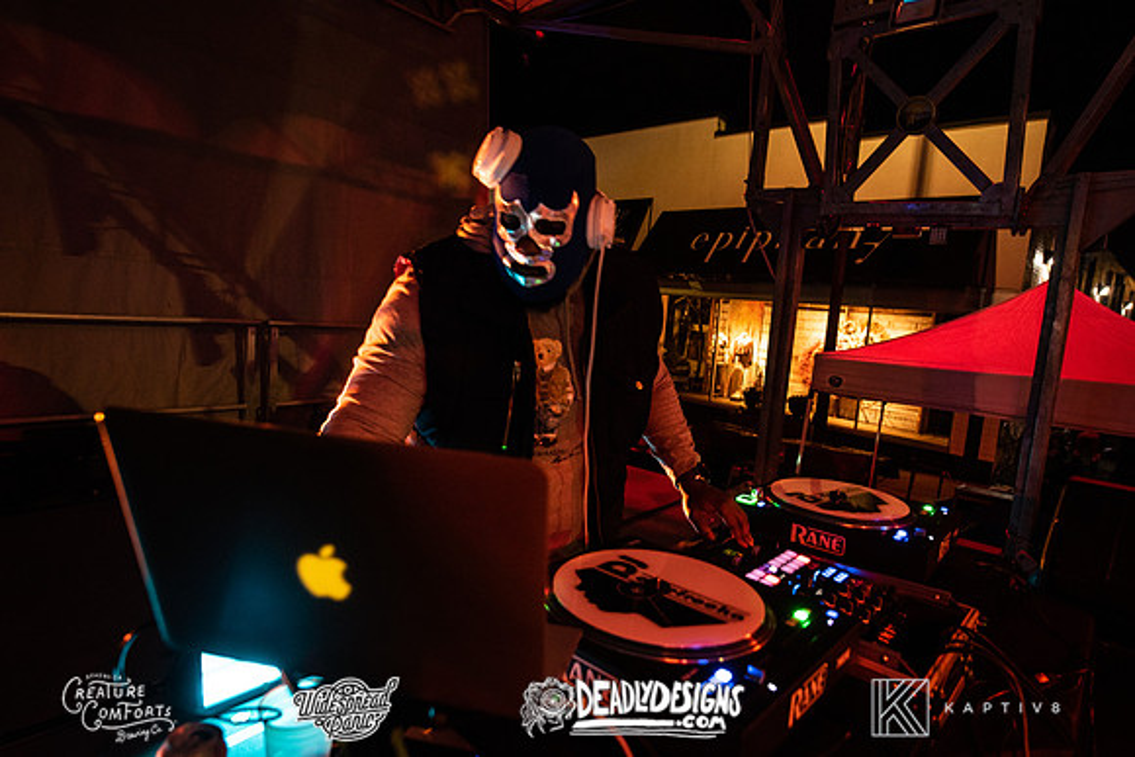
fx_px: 631
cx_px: 568
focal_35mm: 20
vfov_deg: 62.0
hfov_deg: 84.0
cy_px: 378
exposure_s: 1/50
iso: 2000
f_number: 3.5
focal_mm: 20
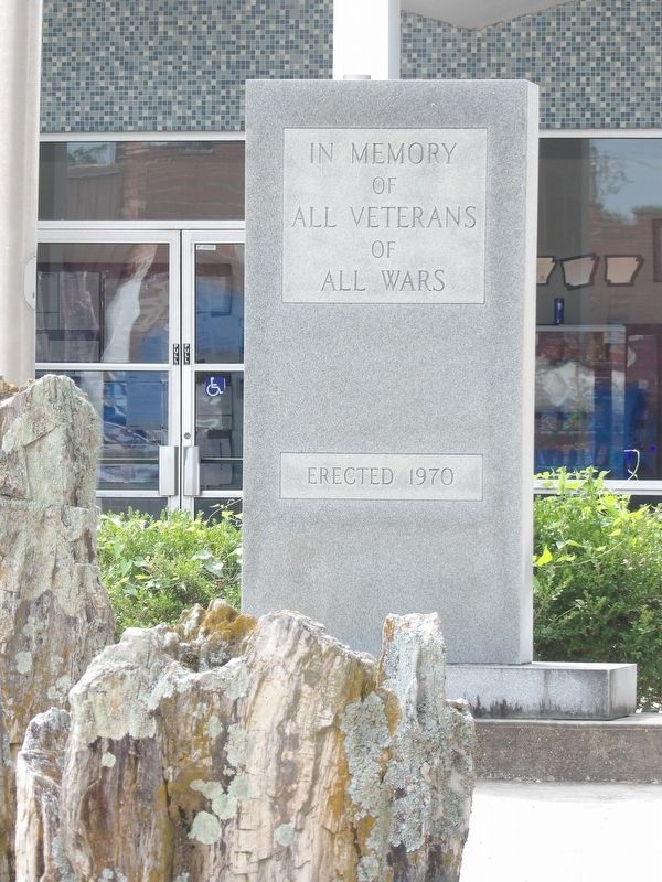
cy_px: 441
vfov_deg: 8.9
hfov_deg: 6.7
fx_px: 5661
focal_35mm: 222
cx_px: 331
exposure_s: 1/100
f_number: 4.5
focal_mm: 39.8
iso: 118
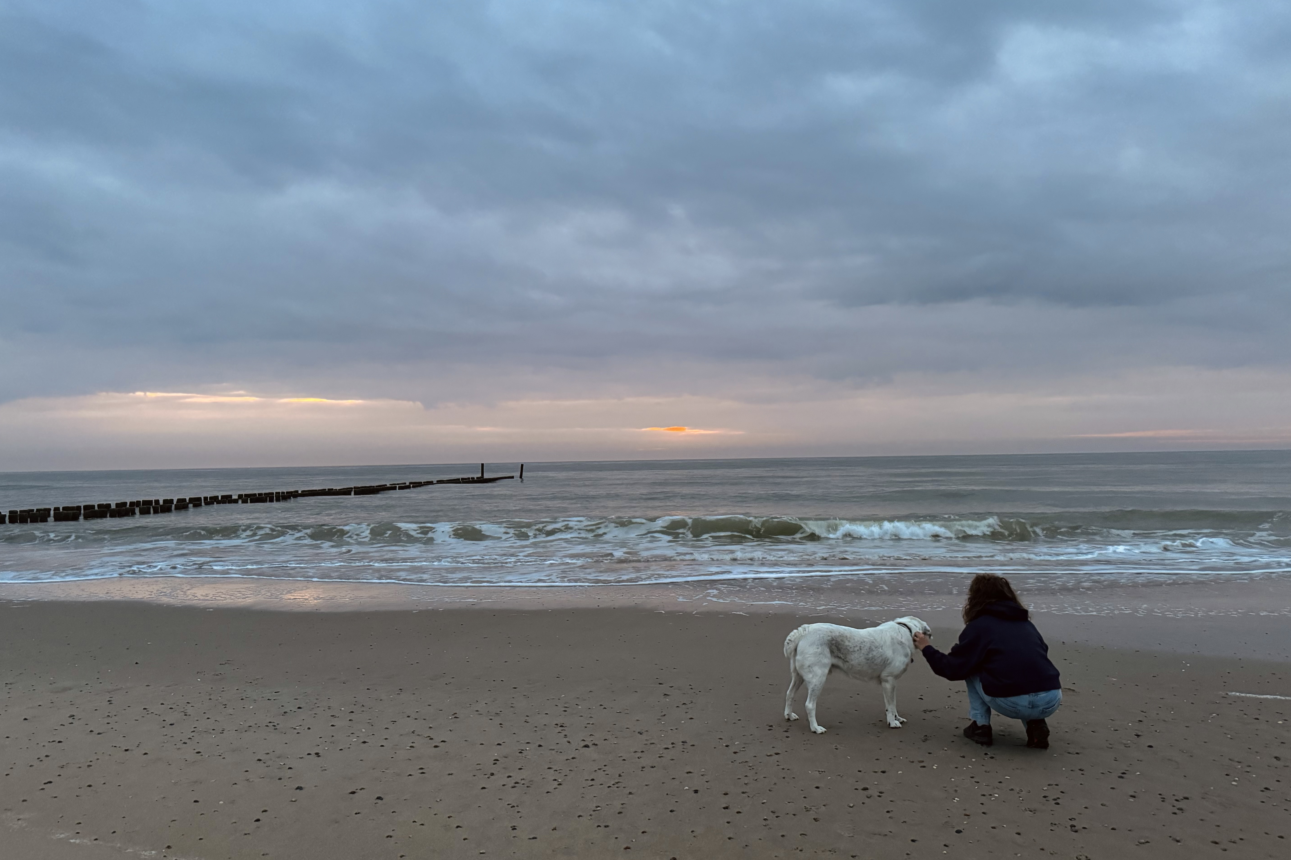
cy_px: 443
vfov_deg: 51.3
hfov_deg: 71.5
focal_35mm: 25
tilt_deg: +2.1
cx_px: 645
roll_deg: +1.1
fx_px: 896
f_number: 1.78
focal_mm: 6.76
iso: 800
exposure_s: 1/45
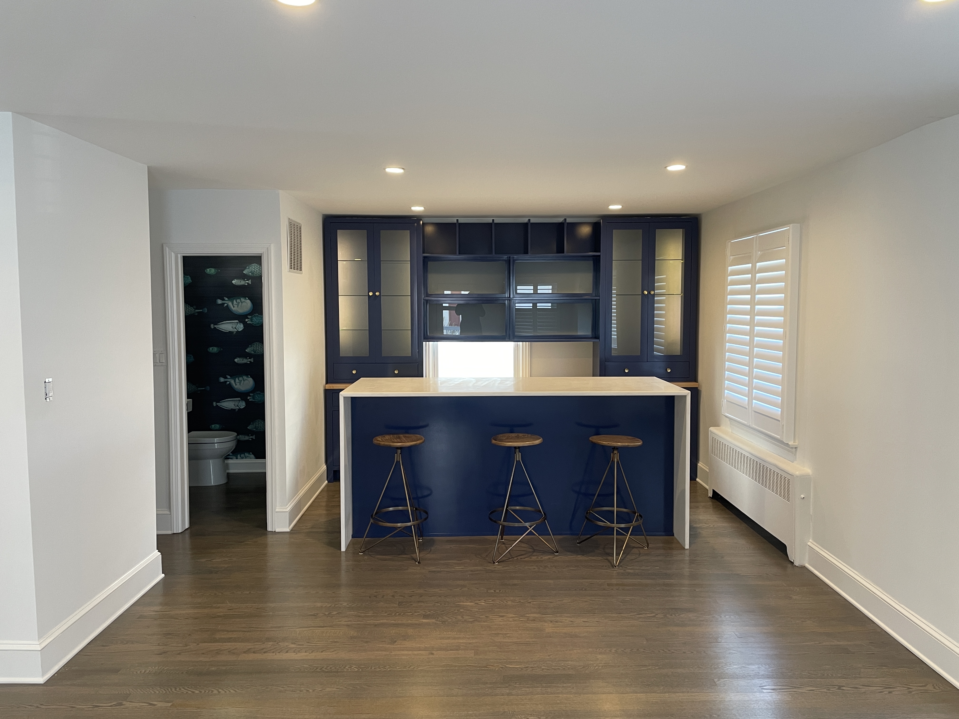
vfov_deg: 53.1
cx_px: 480
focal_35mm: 26
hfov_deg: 67.3
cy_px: 360
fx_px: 720
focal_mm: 4.2
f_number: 1.6
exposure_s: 1/60
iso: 125
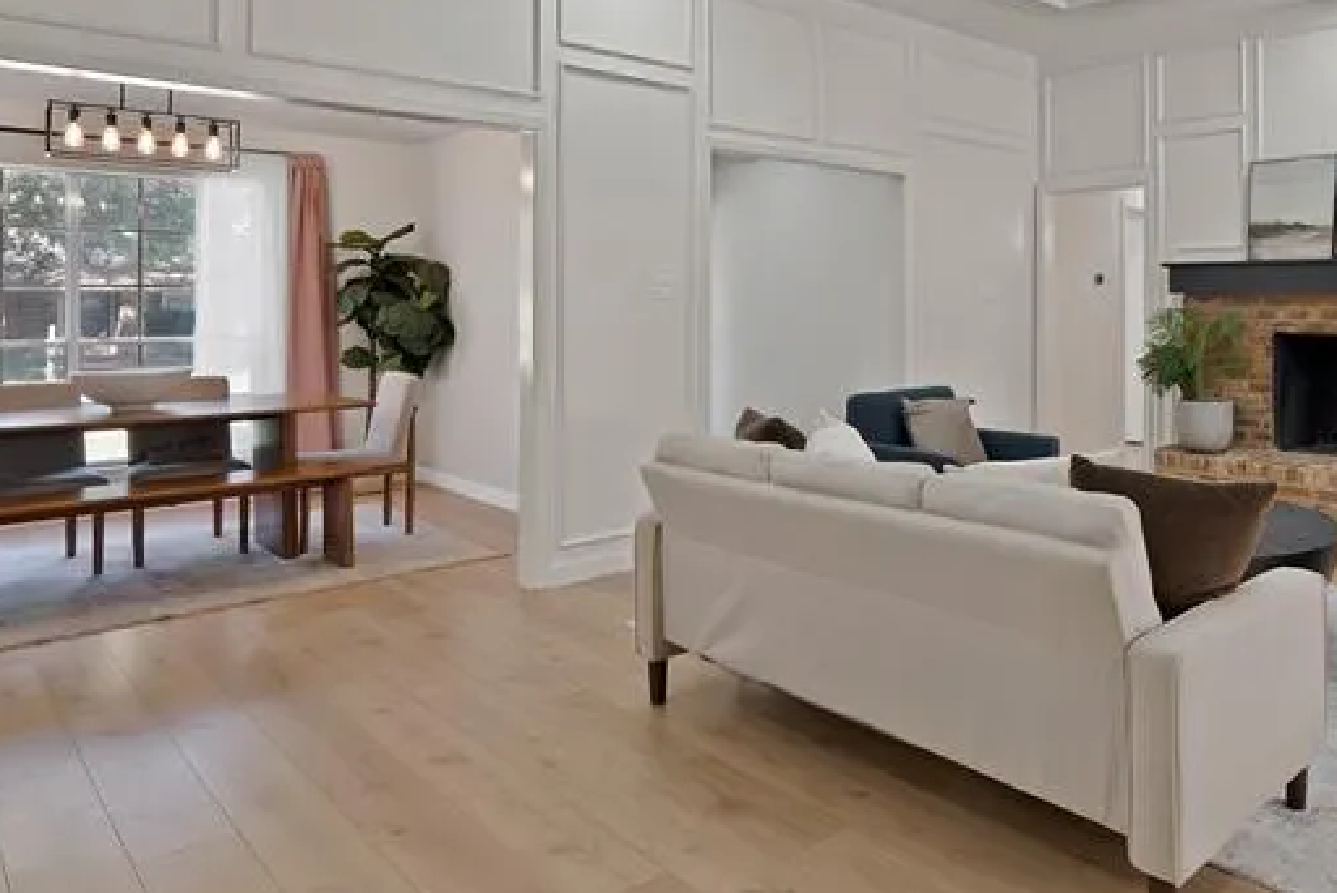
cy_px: 298
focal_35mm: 24
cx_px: 1005
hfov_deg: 68.8
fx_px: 892
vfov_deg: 52.2
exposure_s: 1/4
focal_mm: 12
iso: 640
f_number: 9
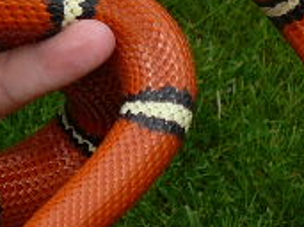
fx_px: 1150
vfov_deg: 11.3
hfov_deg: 14.4
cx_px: -107
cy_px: 105
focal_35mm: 131
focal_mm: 5.2
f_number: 2.8
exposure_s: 1/800
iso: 80
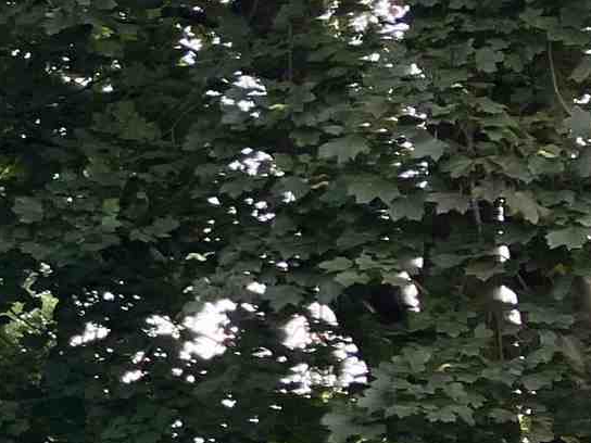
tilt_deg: +9.4
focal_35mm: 158
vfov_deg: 9.4
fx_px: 2698
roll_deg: -0.6
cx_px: -1062
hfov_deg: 10.0
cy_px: 381
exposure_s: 1/360
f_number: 1.8
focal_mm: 3.99
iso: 32
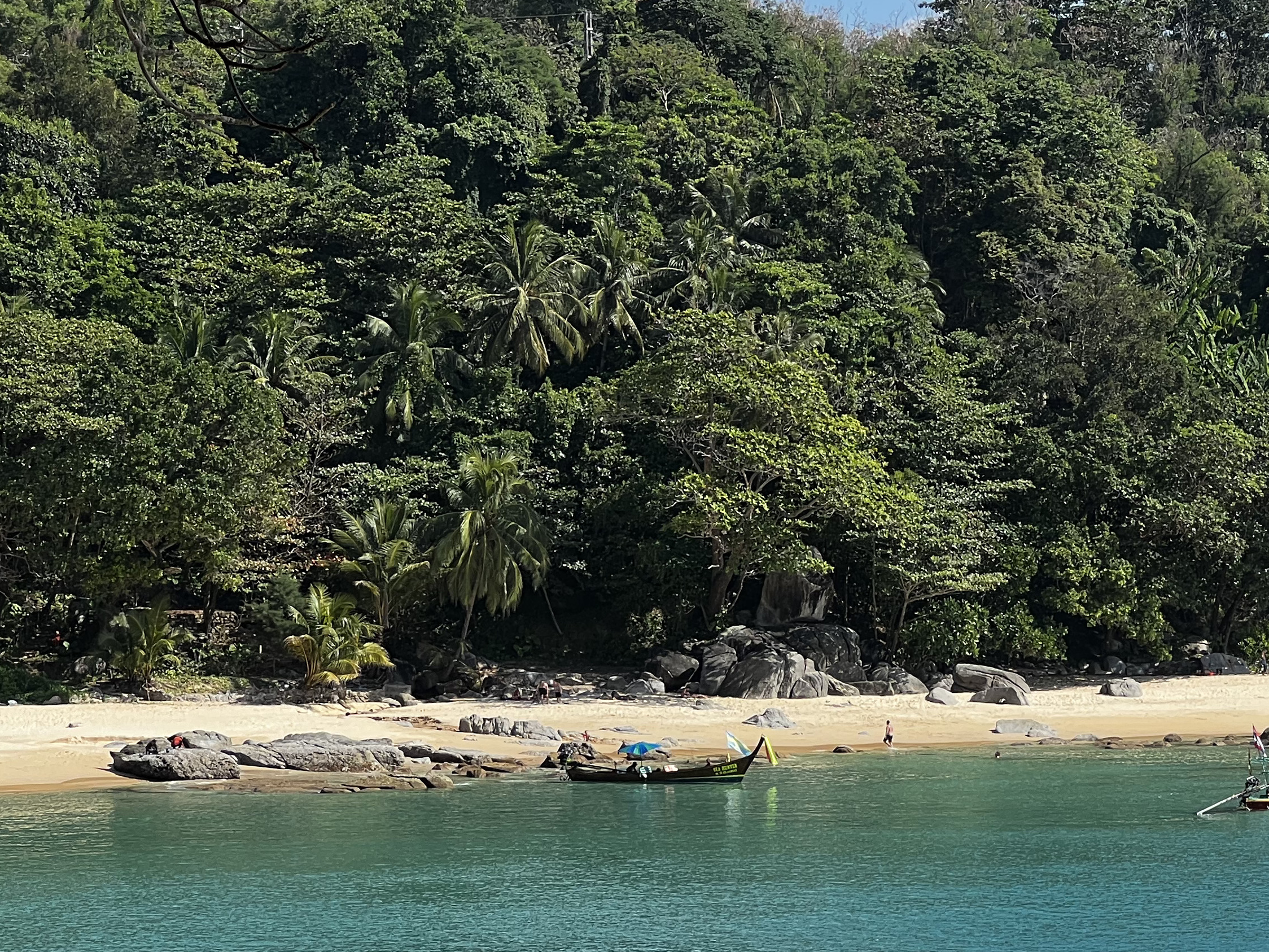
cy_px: 430
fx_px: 5022
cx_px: 936
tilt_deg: +2.9
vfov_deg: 10.8
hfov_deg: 14.4
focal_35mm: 137
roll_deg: +1.3
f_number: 2.8
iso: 32
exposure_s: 1/552
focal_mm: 9
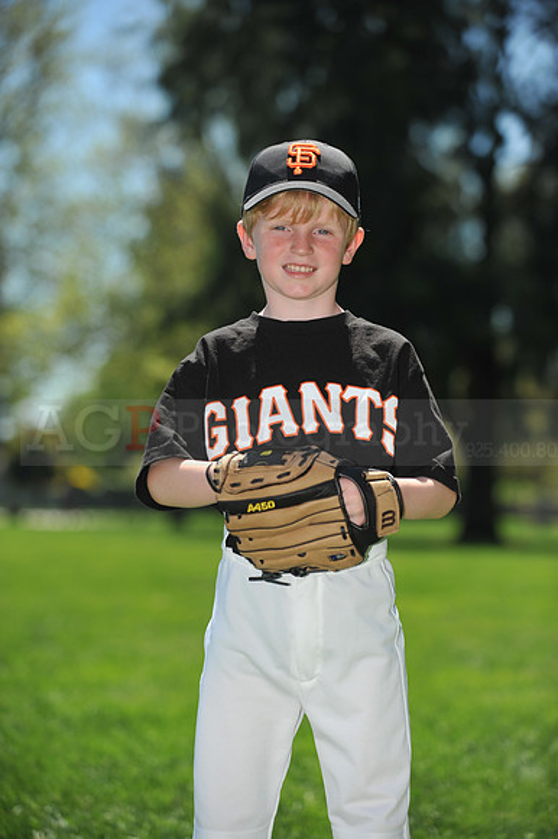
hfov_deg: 13.0
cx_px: 279
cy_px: 420
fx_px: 2444
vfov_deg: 19.5
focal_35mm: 105
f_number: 4
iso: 200
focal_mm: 105
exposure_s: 1/2000
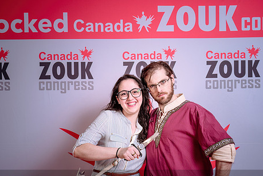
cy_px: 110
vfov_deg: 26.4
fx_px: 373
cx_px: 145
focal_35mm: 51
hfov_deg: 38.8
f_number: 5
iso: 100
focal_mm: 39
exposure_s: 1/160
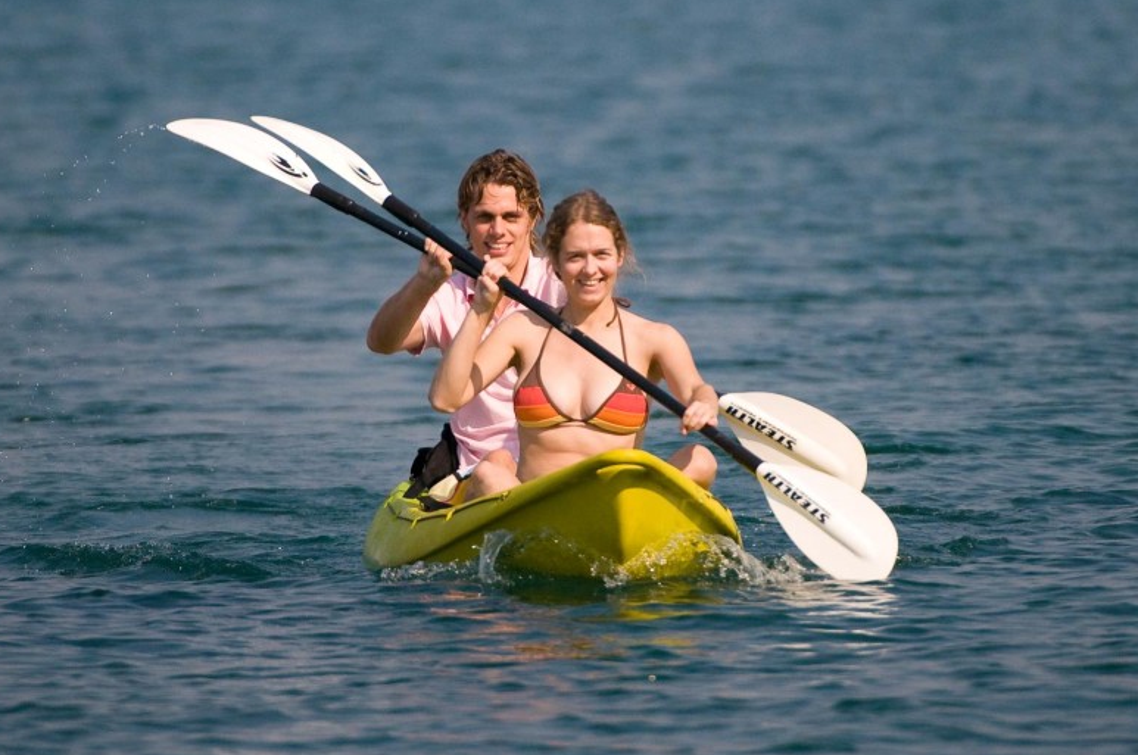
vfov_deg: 1.7
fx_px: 25252
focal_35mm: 800
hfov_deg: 2.6
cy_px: 306
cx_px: 577
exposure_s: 1/6000
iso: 800
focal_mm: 400
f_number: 4
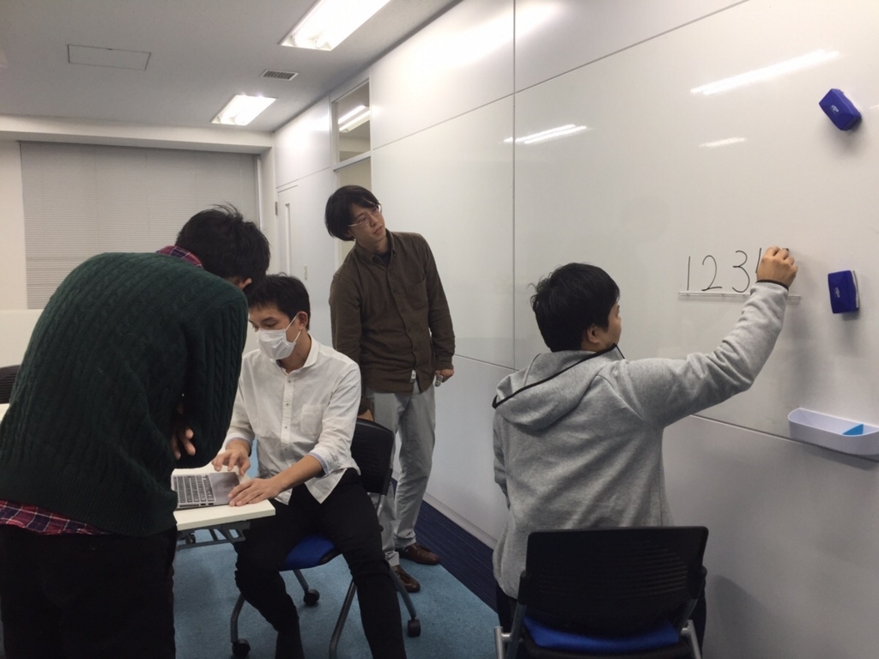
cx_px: 440
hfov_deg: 61.7
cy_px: 330
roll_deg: +0.6
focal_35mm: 29
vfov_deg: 48.2
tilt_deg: -6.2
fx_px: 736
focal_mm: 4.15
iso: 40
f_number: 2.2
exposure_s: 1/60
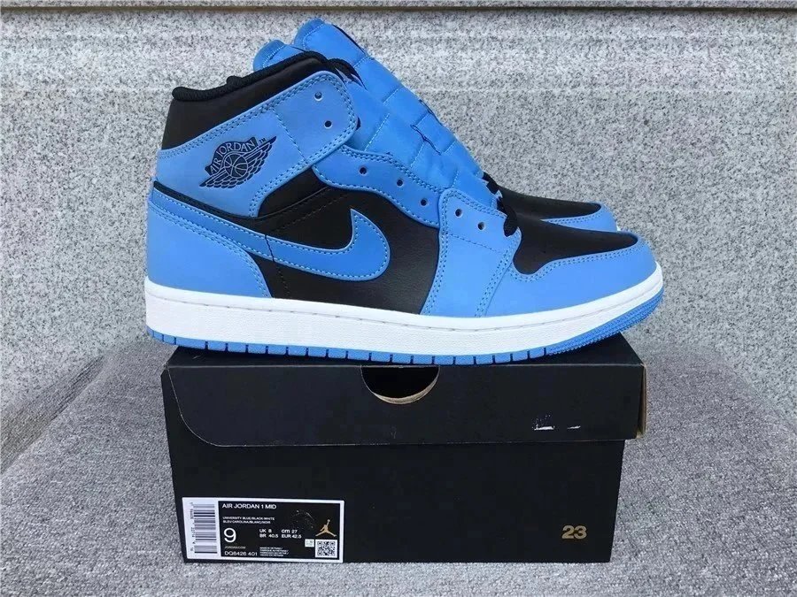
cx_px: 398
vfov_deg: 45.4
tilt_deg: -19.7
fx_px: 714
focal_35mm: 31
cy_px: 298
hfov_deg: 58.4
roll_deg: +0.6
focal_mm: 3.3
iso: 25
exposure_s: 1/627
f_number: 2.4
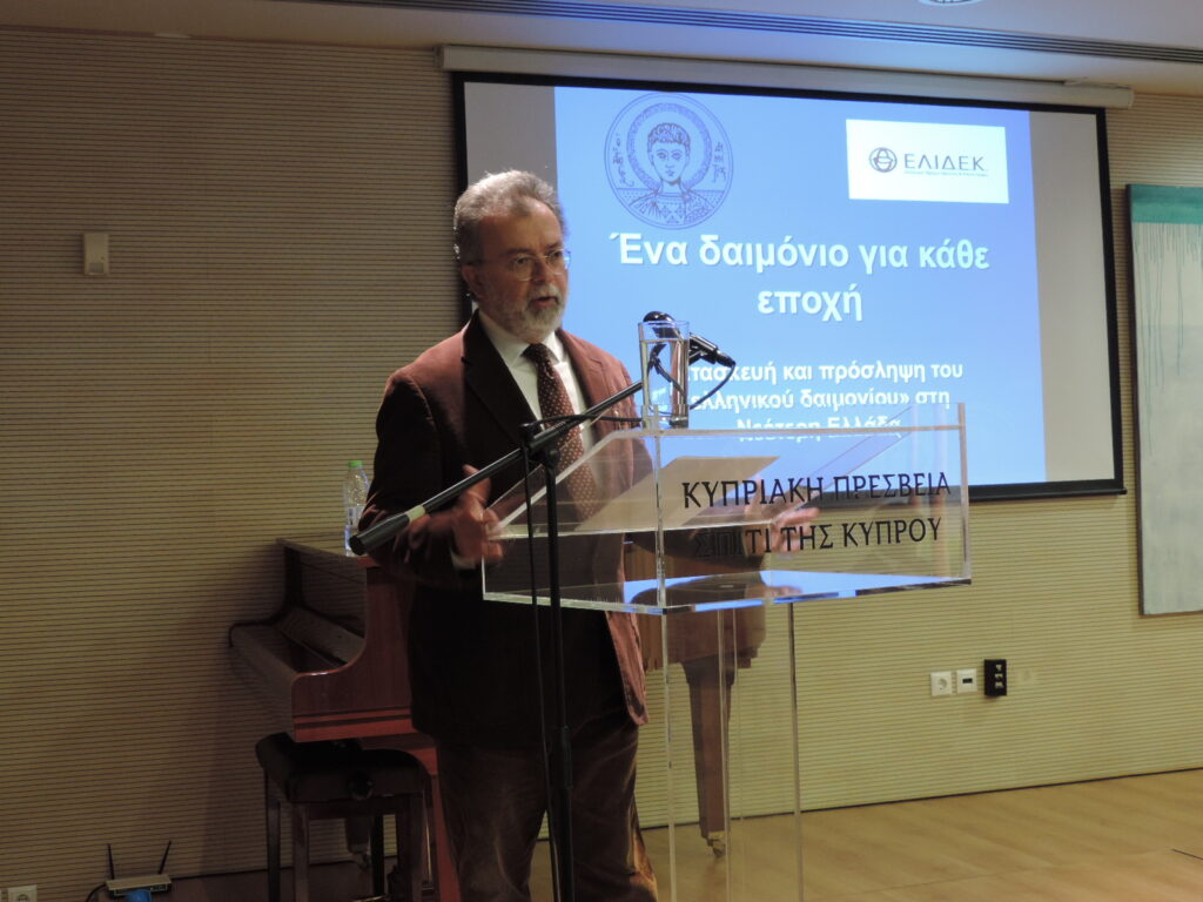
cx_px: 602
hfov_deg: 40.4
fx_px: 1633
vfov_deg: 30.9
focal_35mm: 47
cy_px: 451
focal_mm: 8.3
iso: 400
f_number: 3.5
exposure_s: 1/20
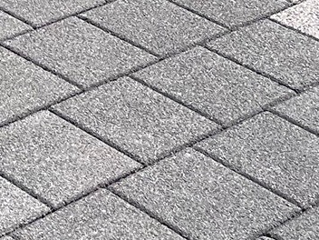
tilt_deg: -12.0
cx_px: -248
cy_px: -305
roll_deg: -0.5
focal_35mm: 149
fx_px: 1373
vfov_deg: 9.1
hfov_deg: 12.2
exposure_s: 1/1721
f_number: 1.6
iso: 50
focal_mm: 5.1
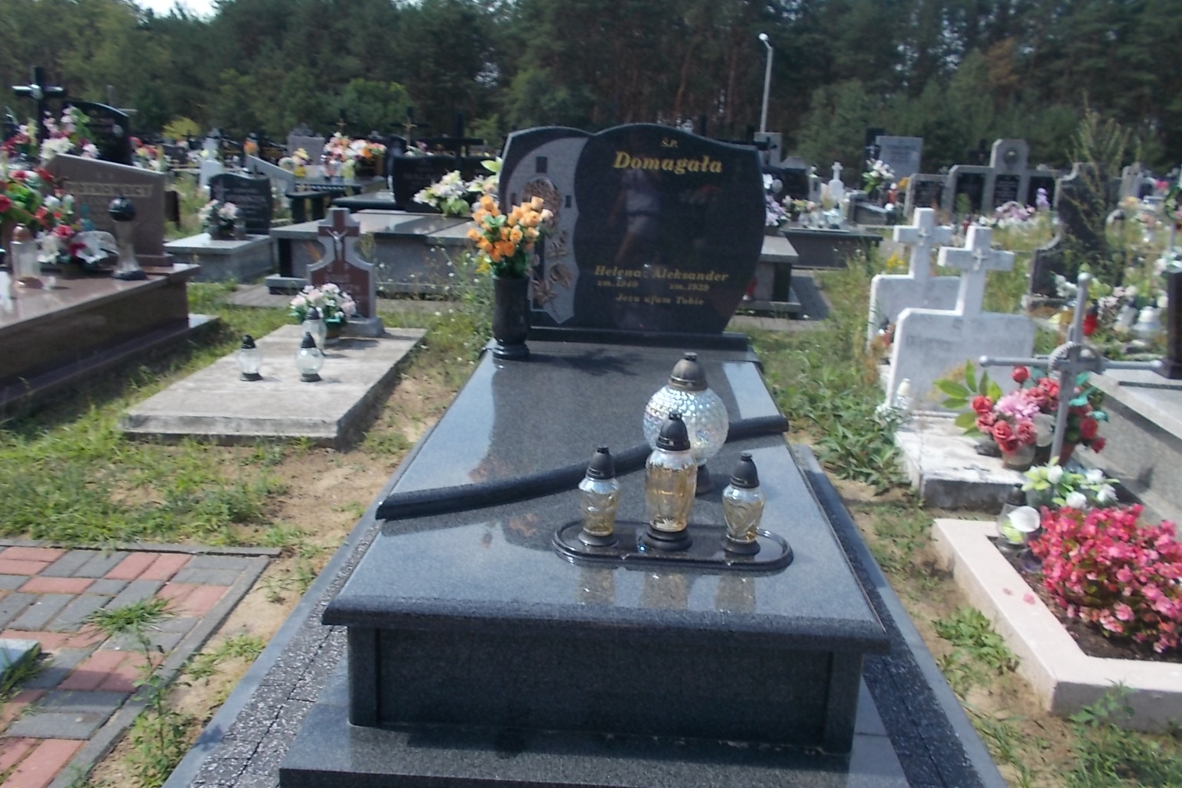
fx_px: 919
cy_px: 400
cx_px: 601
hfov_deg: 65.5
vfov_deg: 46.4
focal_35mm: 28
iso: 80
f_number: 8
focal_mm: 4.6
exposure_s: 1/100
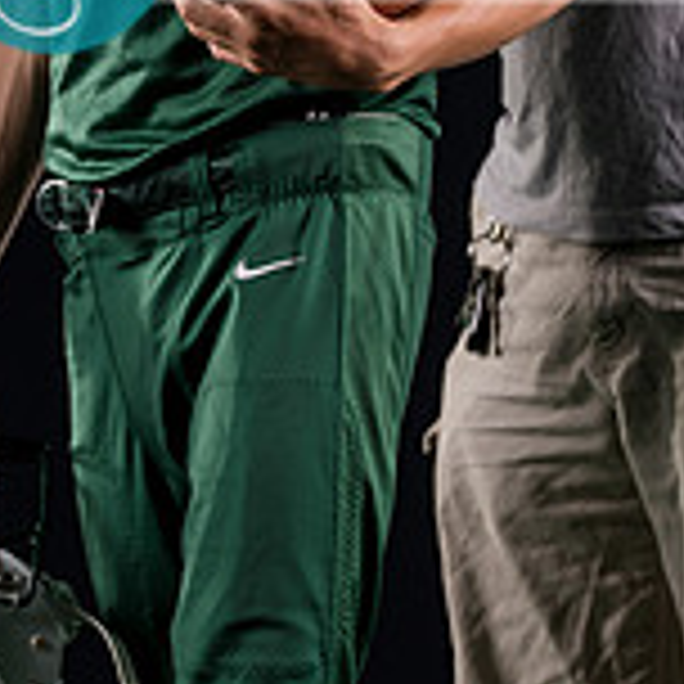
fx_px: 7668
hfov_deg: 5.1
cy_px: -108
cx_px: 324
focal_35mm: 343
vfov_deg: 5.1
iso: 200
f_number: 4
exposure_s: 1/160
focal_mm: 136
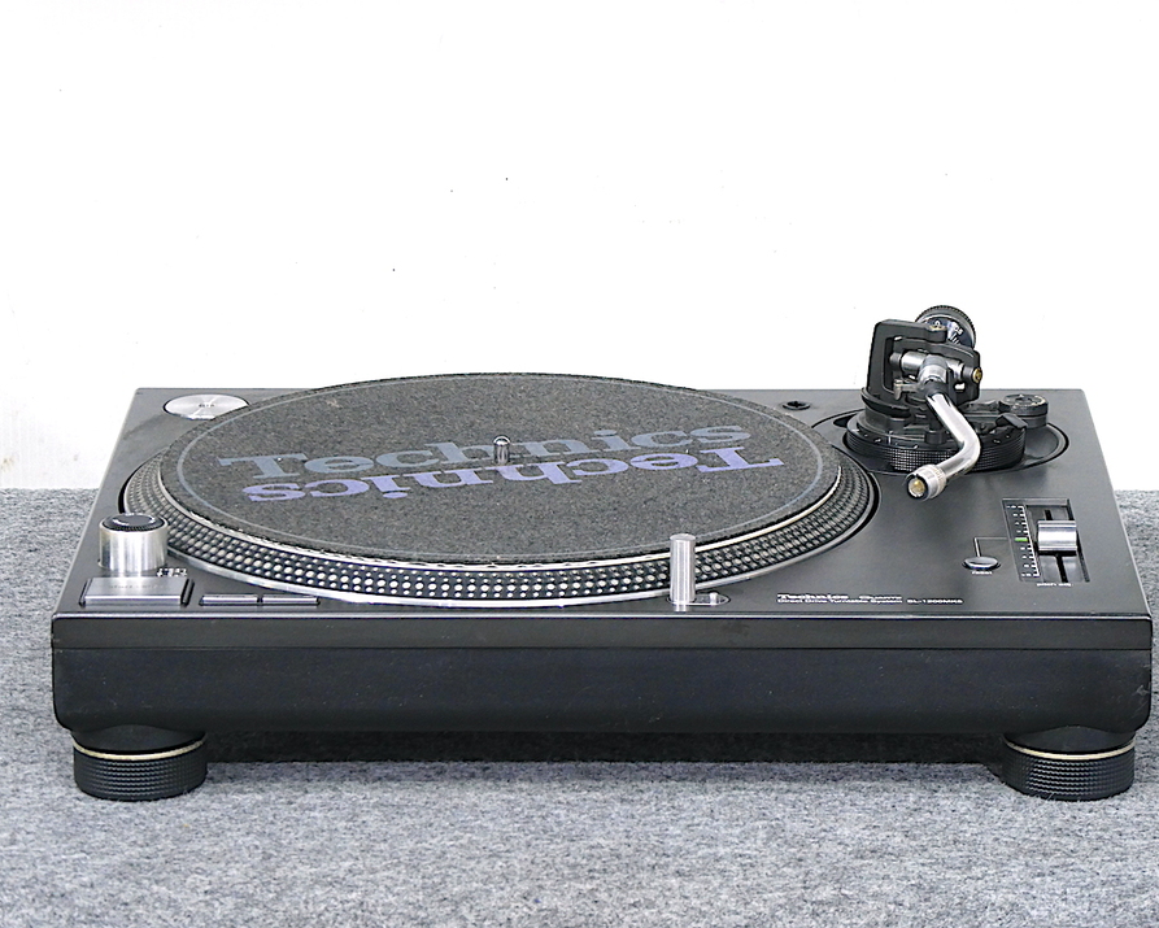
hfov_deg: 12.8
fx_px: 5147
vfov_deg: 10.3
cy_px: 466
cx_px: 600
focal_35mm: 150
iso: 200
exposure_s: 1/4
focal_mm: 25.6
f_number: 5.4
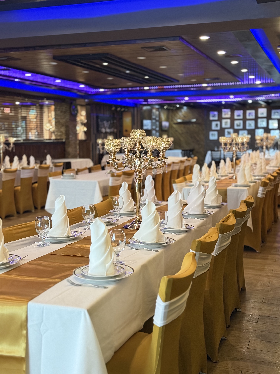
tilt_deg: -5.4
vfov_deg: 39.7
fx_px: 518
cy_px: 187
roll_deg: -0.1
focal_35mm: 48
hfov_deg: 30.3
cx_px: 140
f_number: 1.78
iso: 640
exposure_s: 1/24
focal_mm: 6.76
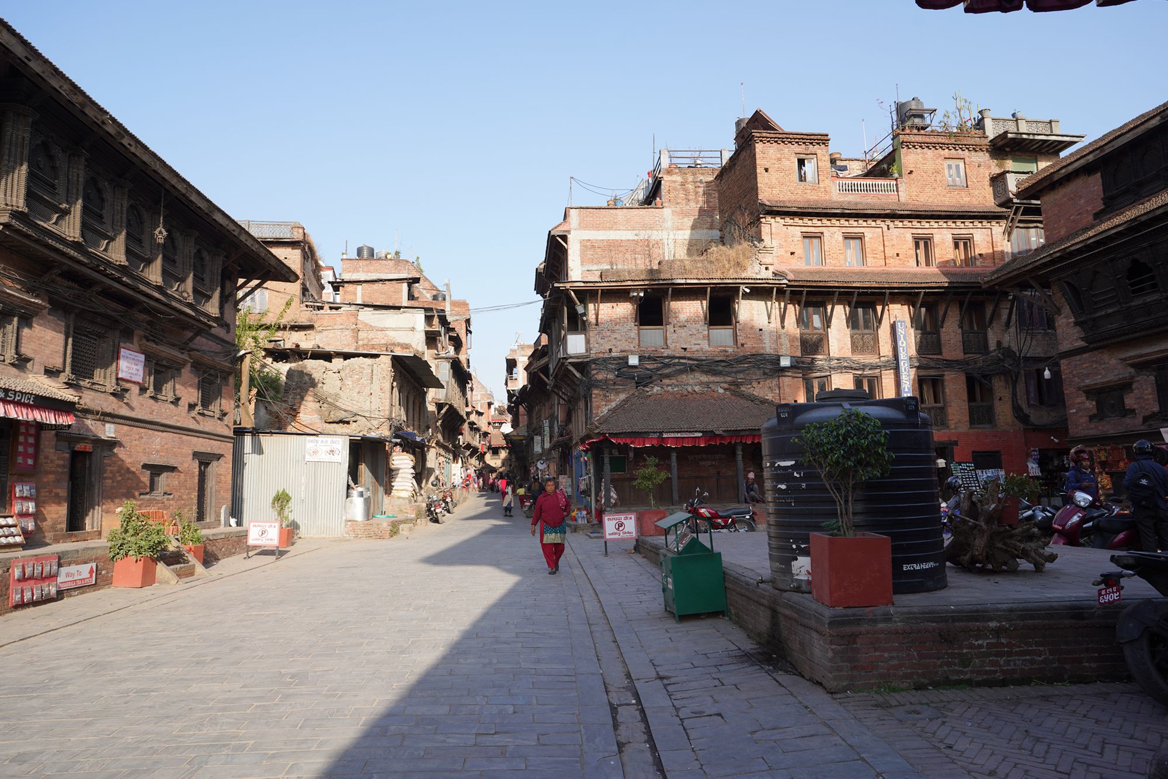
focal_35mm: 24
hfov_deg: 73.7
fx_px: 779
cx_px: 584
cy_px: 390
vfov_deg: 53.1
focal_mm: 24
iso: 100
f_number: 9
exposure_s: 1/100
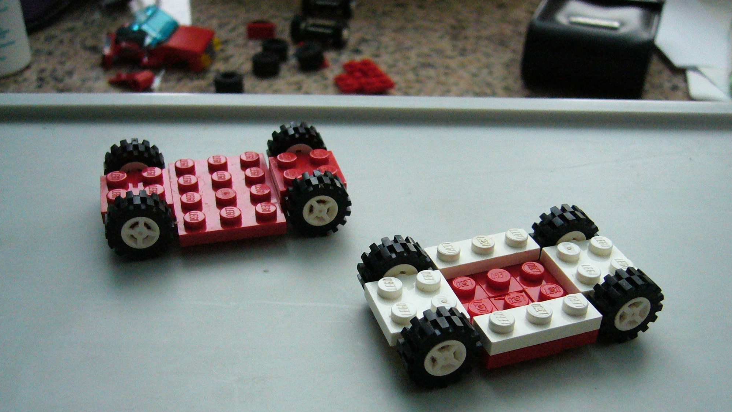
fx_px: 757
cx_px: 366
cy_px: 275
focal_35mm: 39
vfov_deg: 30.2
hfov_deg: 51.6
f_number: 2.8
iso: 400
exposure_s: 1/60
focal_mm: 5.8
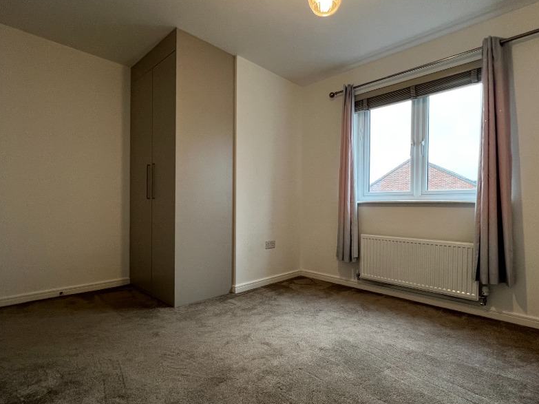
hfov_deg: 91.0
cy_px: 212
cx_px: 282
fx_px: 265
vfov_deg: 74.7
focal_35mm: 17
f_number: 1.8
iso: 200
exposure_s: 1/100
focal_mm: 1.57
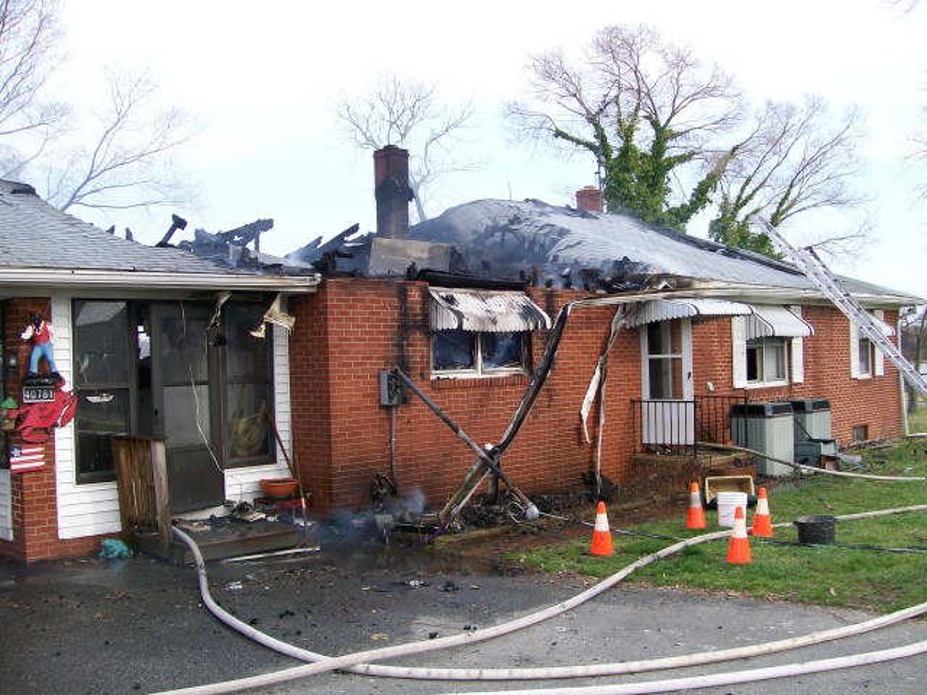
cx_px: 464
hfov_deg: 51.4
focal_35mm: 36
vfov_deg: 39.7
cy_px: 348
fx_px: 964
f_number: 2.7
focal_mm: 6
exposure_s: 1/500
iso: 80
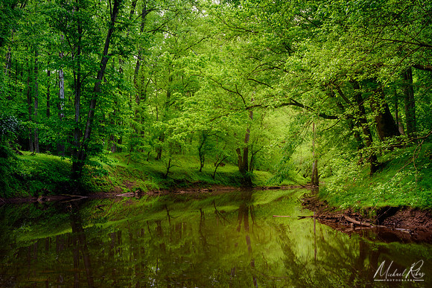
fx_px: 600
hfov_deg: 39.6
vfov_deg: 27.0
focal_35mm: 50
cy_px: 144
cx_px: 216
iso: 64
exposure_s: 1/1.67
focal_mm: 50
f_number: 13
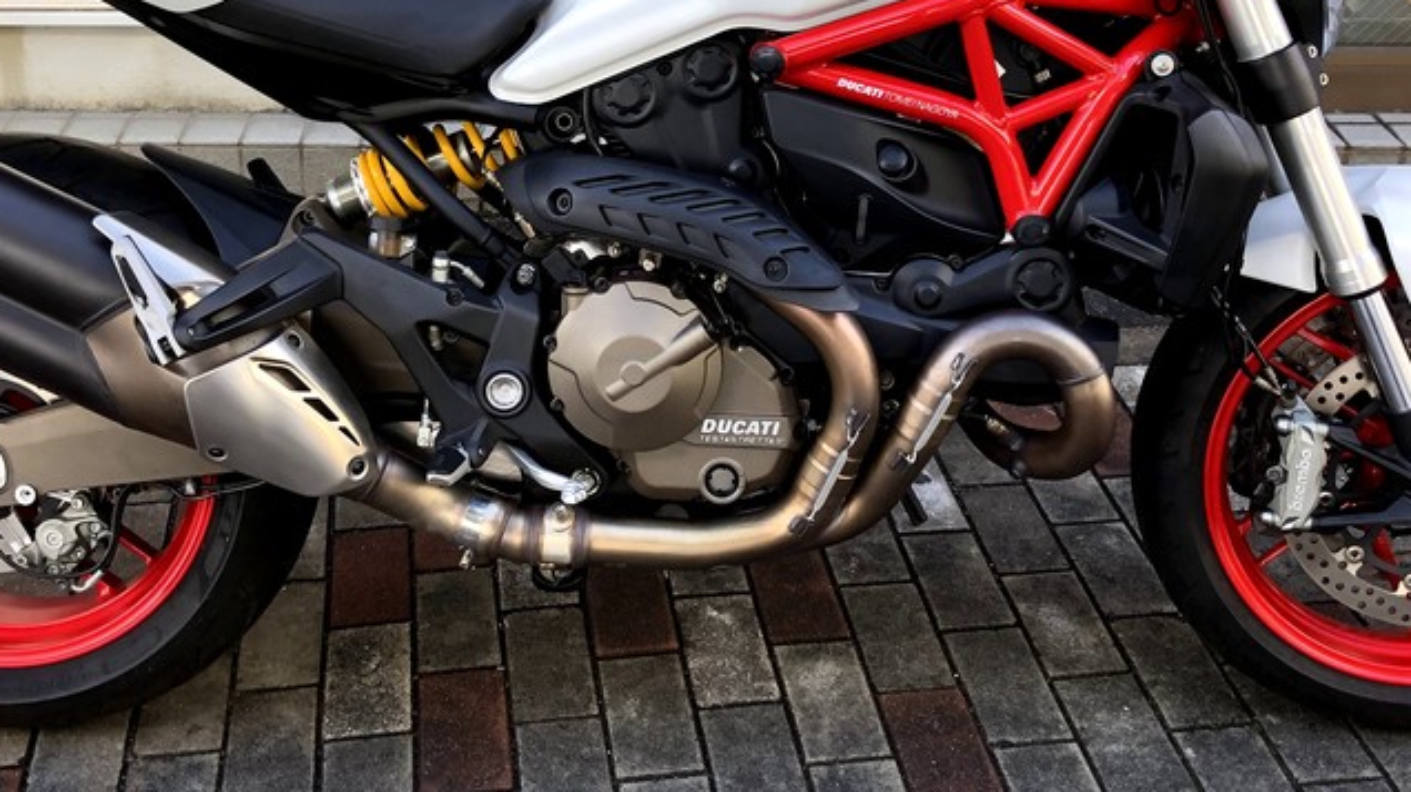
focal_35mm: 48
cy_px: 169
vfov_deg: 24.5
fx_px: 1795
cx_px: 692
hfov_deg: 42.9
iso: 32
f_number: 1.8
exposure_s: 1/120
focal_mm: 3.99
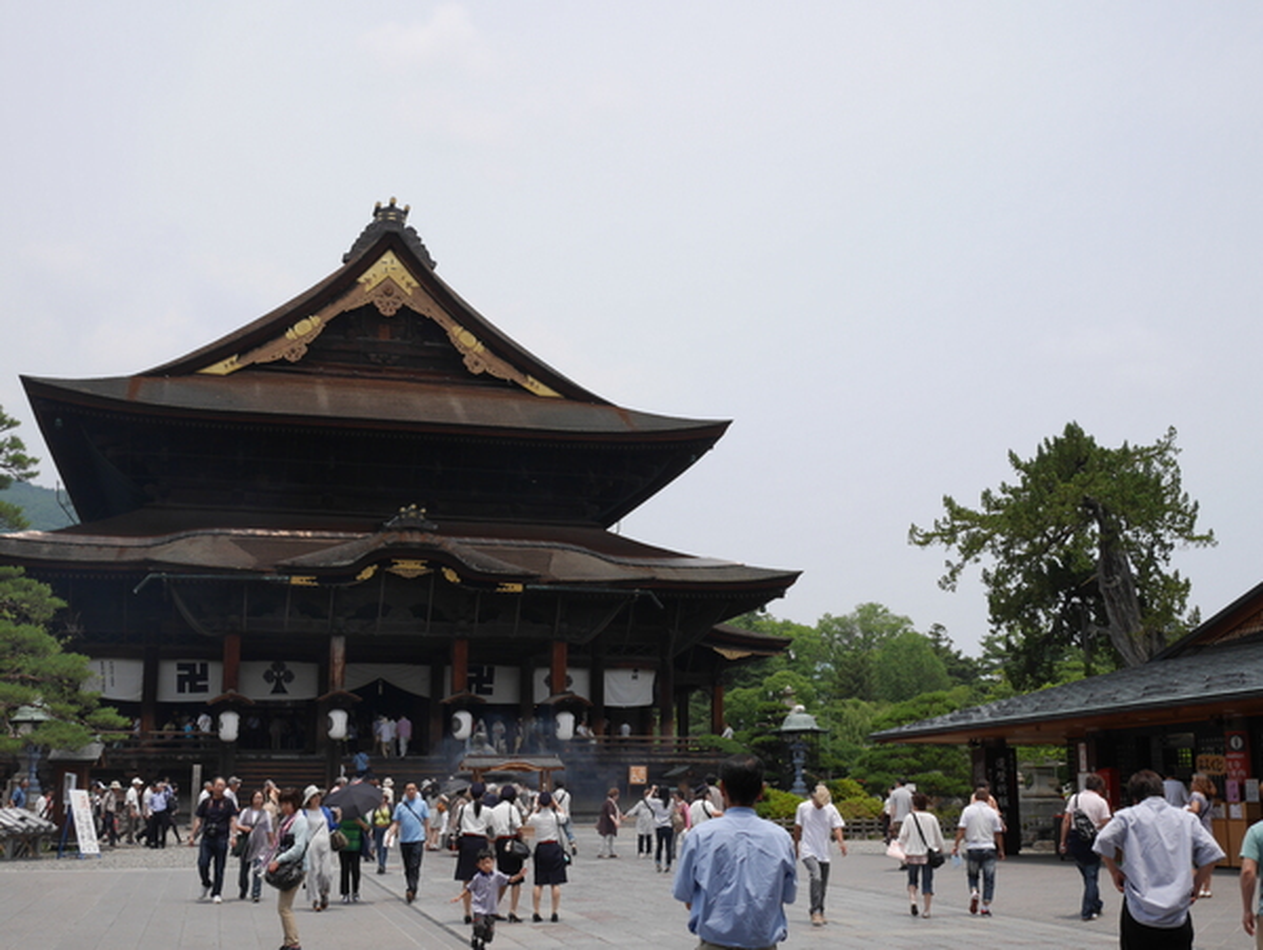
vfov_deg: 32.9
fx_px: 1607
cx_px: 632
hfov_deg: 42.9
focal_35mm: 44
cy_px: 475
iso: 200
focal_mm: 22
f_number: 9
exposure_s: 1/320
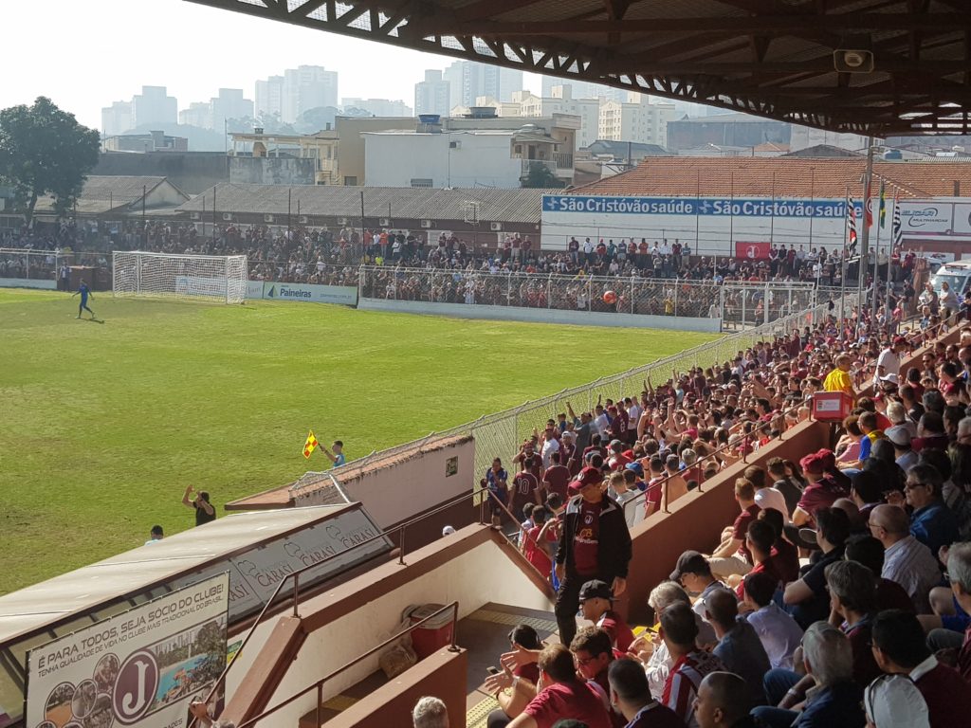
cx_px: 486
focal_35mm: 26
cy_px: 364
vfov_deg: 53.1
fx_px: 729
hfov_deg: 67.3
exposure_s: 1/1836
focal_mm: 4.2
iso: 40
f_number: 1.7
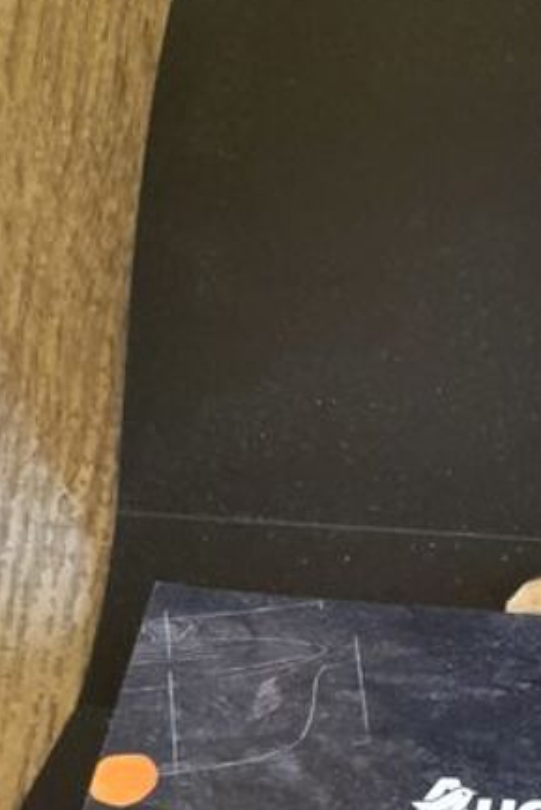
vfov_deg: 24.1
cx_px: 912
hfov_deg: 15.2
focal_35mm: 80
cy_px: 830
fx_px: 1802
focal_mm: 4.6
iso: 160
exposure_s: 1/50
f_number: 2
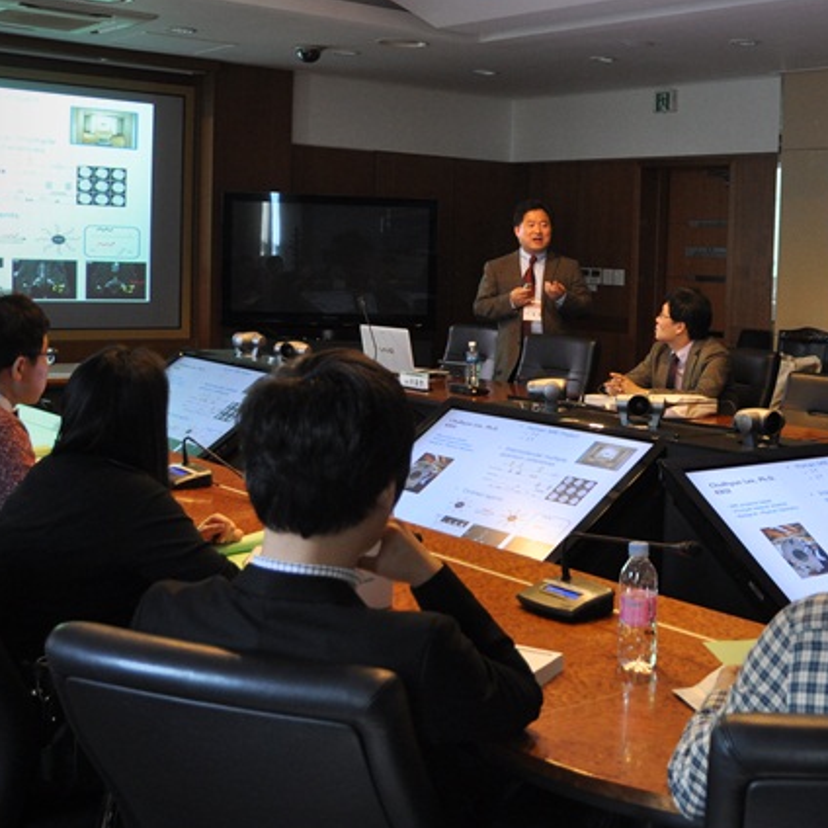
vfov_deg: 35.3
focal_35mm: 48
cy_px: 342
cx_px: 672
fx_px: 1299
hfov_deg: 34.2
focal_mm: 16
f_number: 4
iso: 500
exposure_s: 1/15
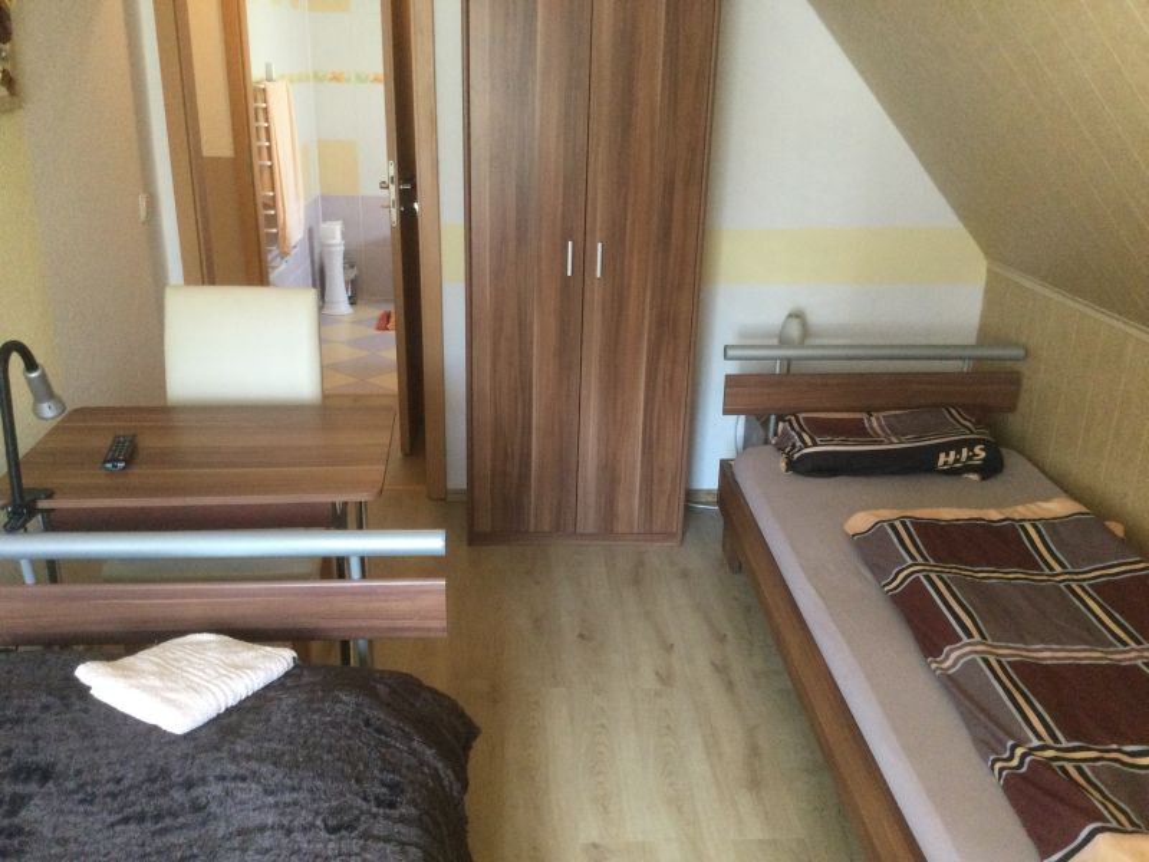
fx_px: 1029
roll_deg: -3.2
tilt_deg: -21.5
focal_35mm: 31
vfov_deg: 45.4
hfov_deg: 58.4
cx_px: 574
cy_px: 431
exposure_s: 1/33
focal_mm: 3.3
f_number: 2.4
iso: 250
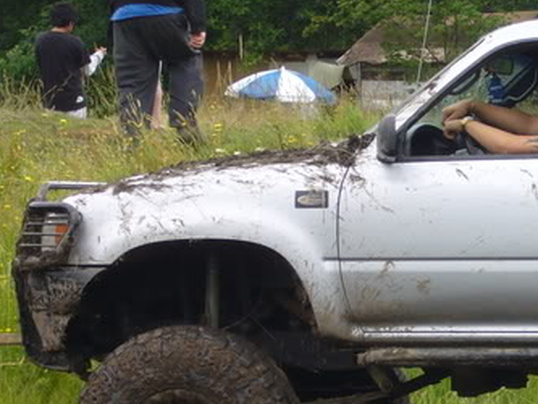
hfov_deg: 7.8
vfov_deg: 5.9
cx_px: 572
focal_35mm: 252
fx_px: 3918
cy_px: 178
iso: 80
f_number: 5
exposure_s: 1/100
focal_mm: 17.4
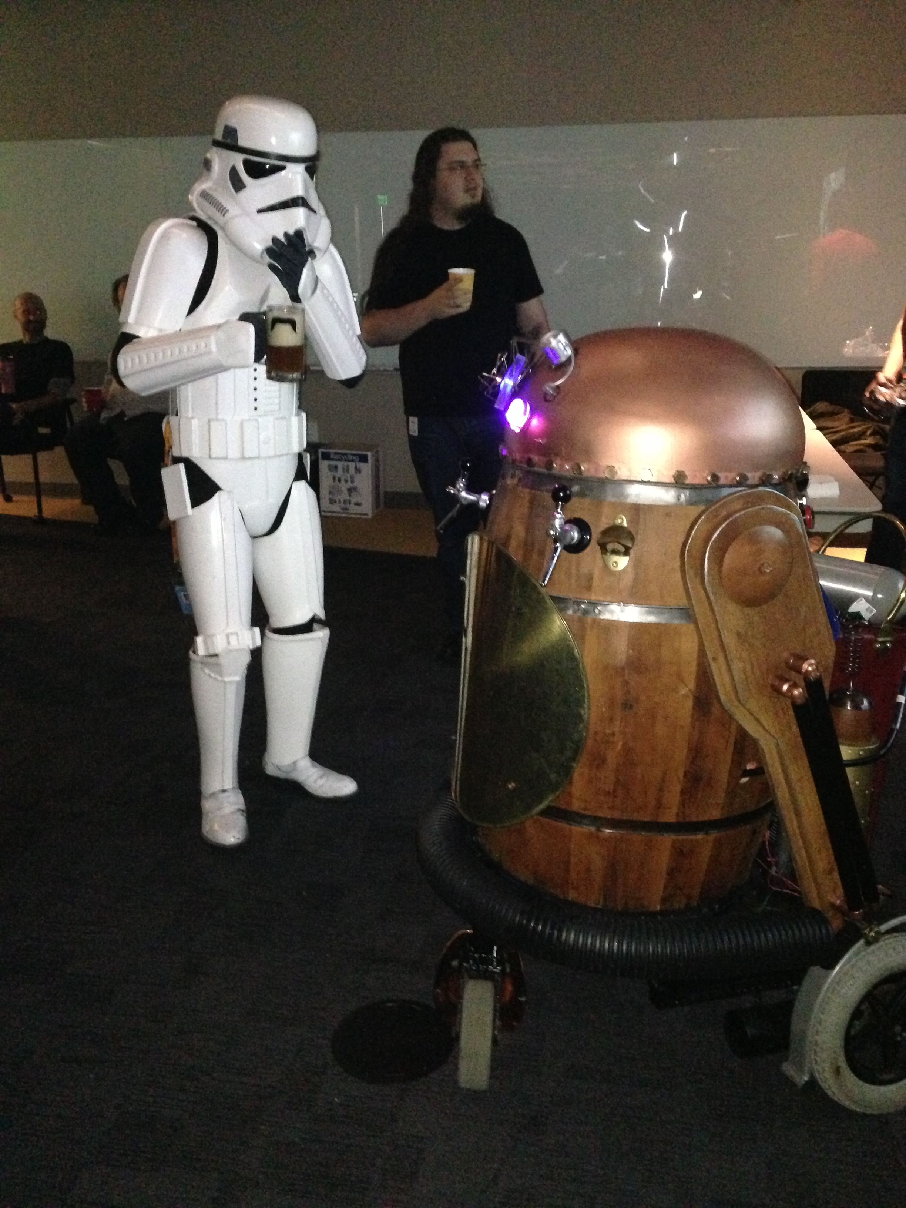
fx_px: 1152
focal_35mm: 33
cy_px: 604
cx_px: 453
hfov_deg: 42.9
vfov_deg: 55.4
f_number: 2.4
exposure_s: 1/16
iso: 800
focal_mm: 4.13
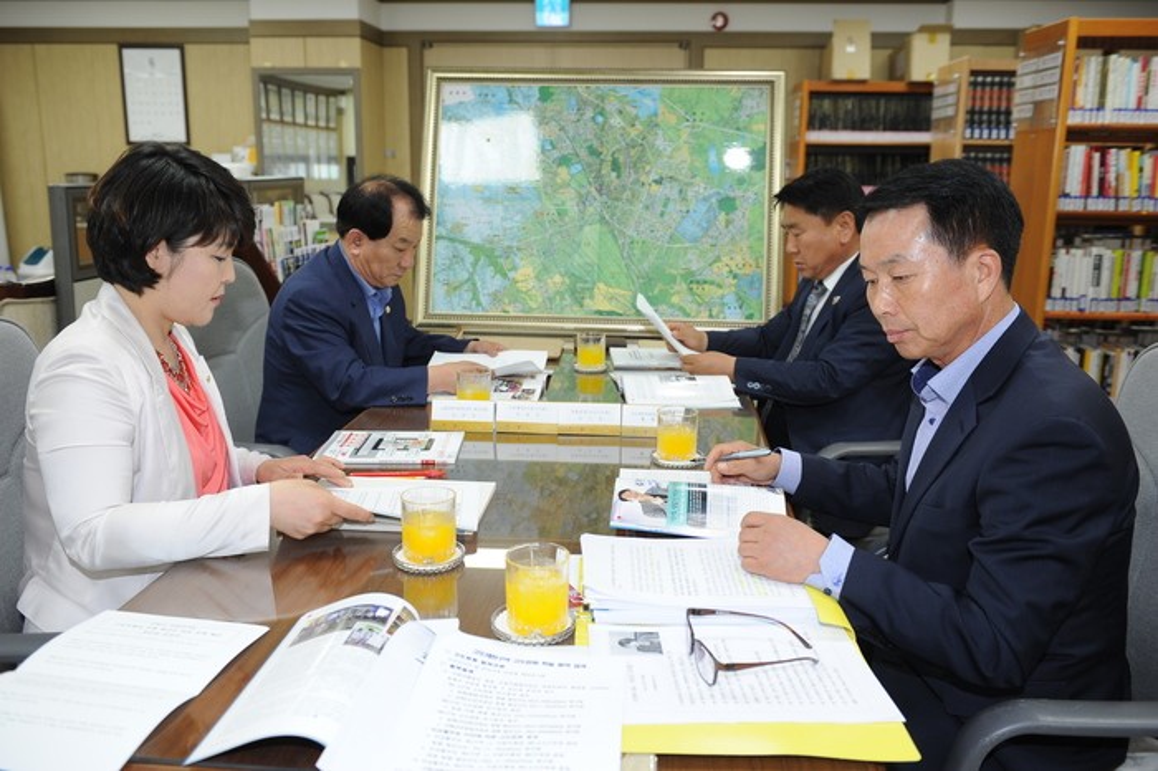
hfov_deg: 60.3
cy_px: 386
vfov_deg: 42.3
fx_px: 997
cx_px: 579
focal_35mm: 31
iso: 800
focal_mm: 31
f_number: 4
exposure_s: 1/125
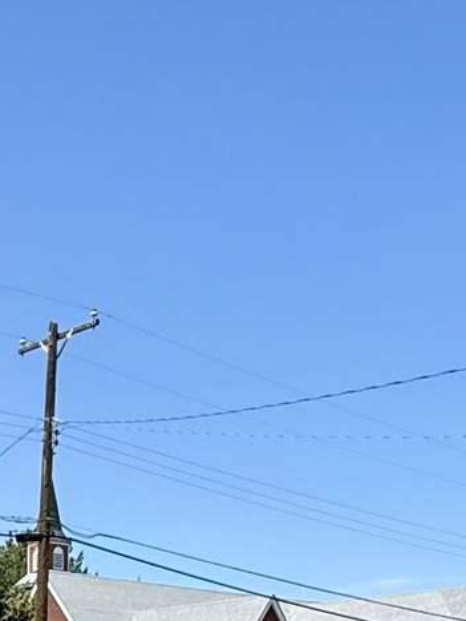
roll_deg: +0.7
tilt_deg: -8.4
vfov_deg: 23.1
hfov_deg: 20.4
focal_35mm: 69
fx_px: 1237
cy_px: 914
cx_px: -33
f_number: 2.2
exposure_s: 1/985
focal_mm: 2.22
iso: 50
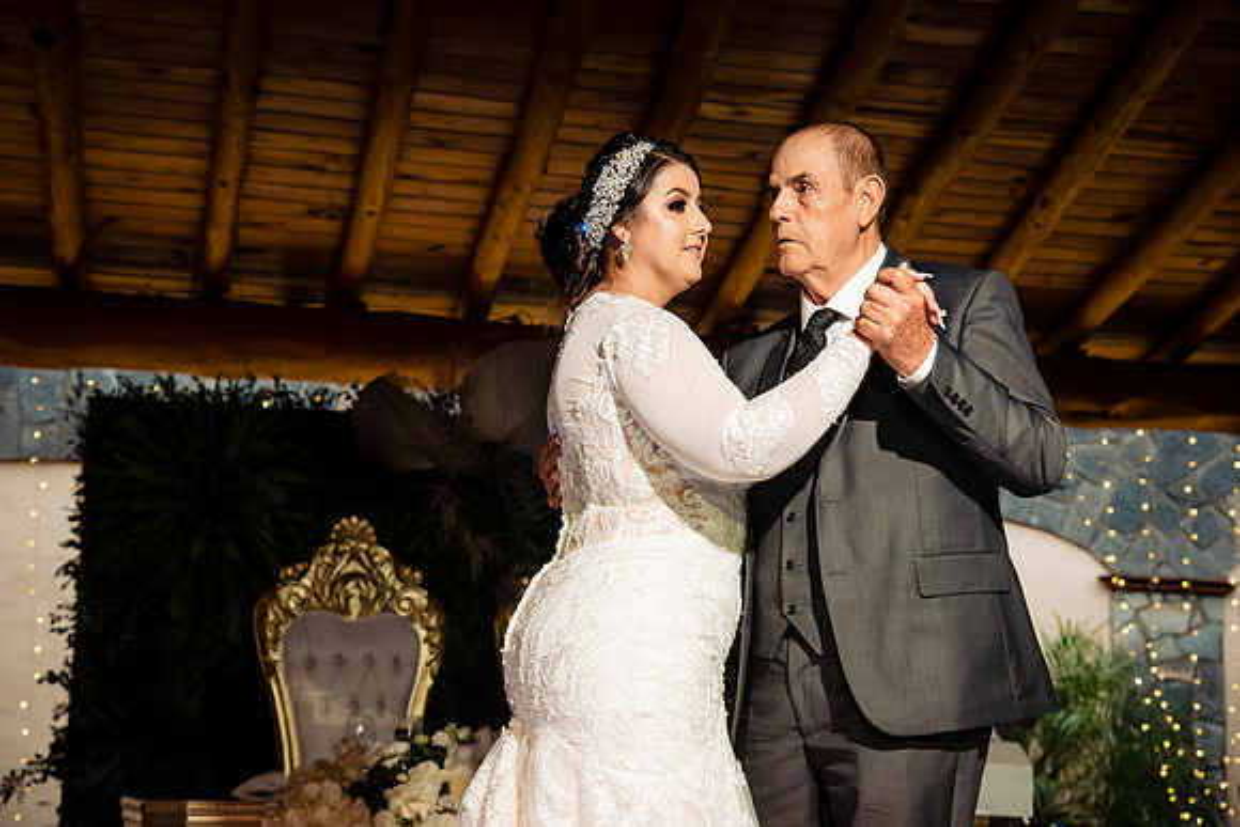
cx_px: 620
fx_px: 2486
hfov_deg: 28.0
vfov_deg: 18.9
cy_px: 414
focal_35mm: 72
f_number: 6.3
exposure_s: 1/200
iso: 2000
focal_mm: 70
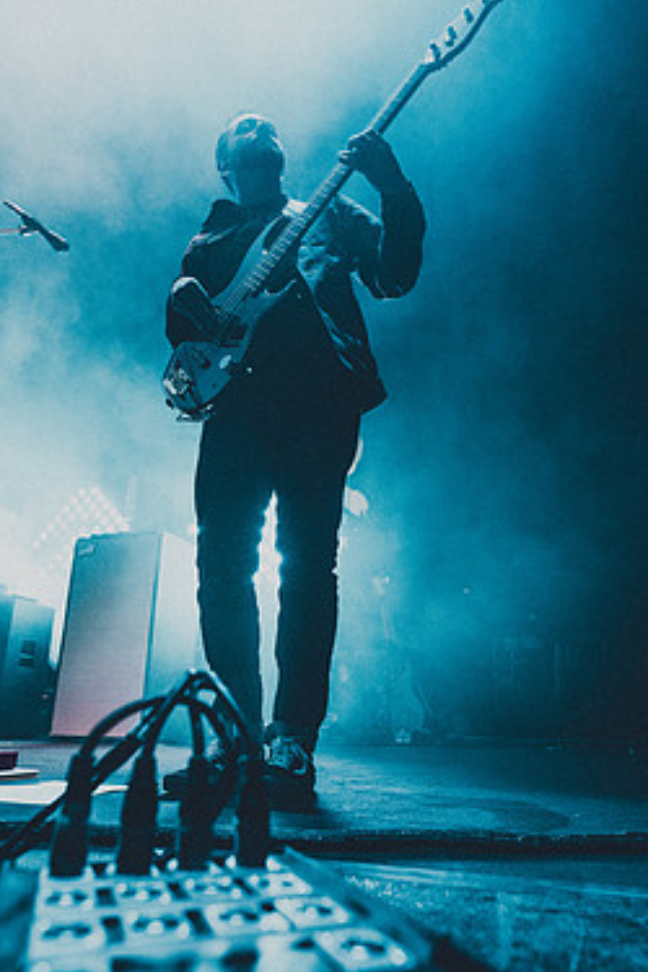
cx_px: 334
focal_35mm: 24
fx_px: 648
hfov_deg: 53.1
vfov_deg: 73.7
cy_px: 505
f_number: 4
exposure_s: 1/200
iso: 1600
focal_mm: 20
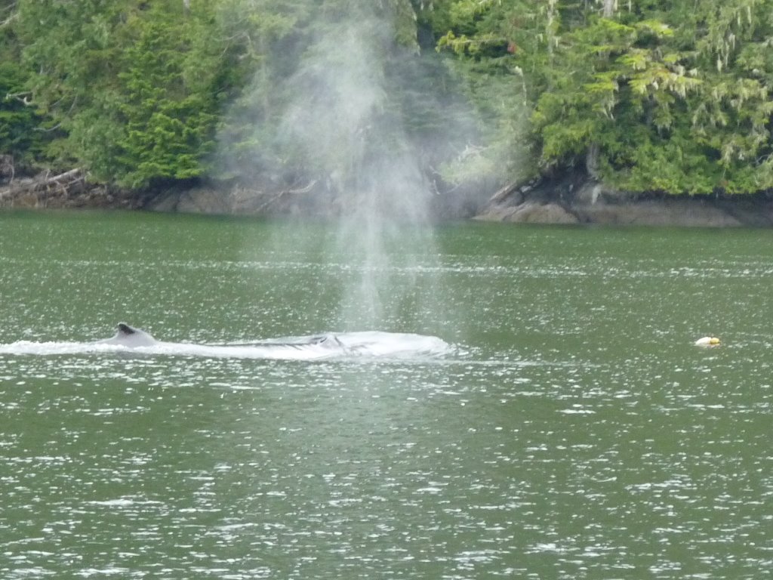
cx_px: 386
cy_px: 290
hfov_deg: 6.1
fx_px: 7280
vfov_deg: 4.6
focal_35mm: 326
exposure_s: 1/250
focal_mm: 32.7
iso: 400
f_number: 3.7
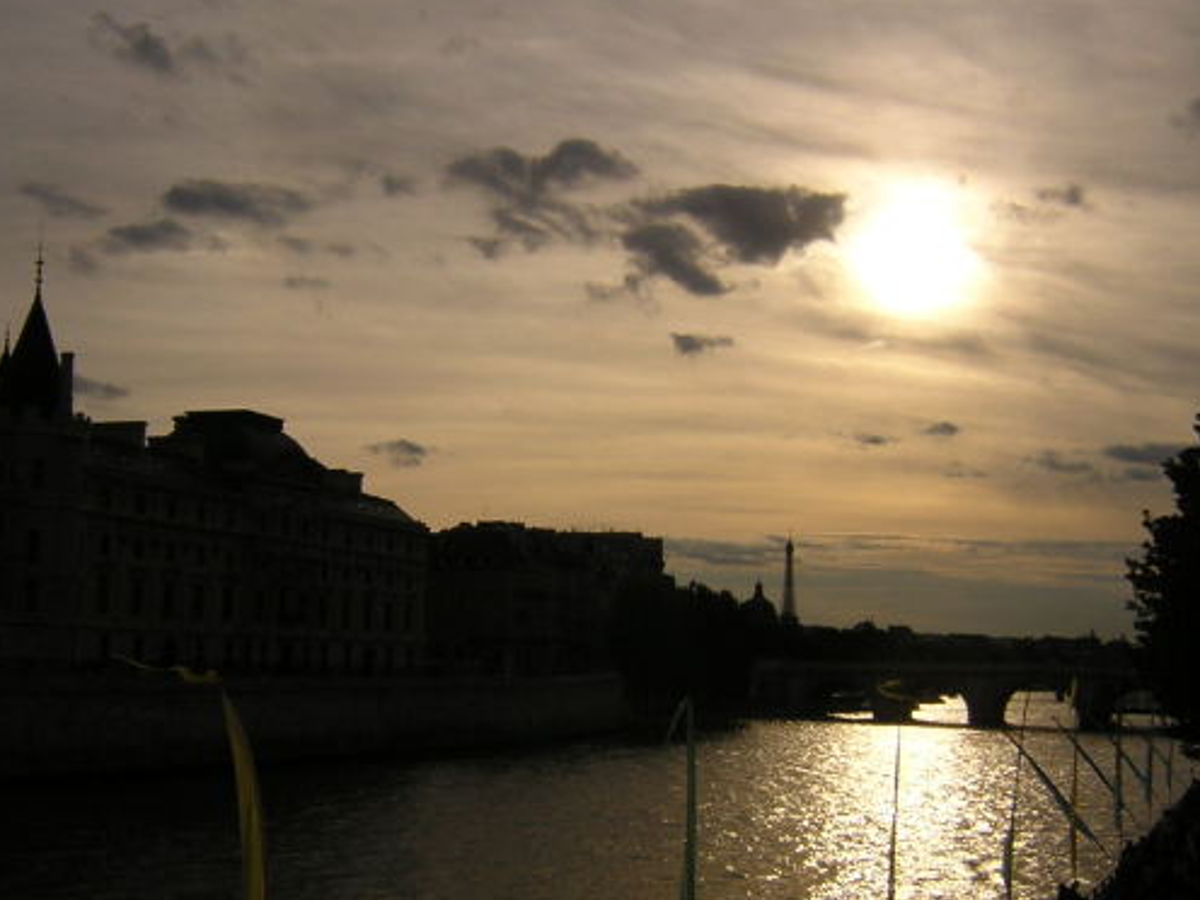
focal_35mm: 45
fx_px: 1560
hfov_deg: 42.1
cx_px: 605
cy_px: 514
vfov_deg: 32.1
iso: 100
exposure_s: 1/1730
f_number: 5.2
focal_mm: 4.7
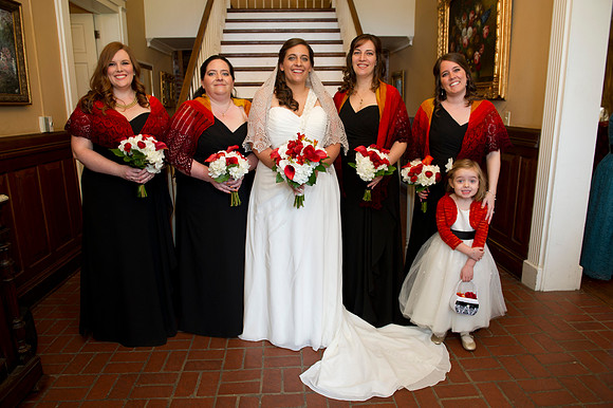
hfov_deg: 69.4
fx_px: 442
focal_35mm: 26
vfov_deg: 49.5
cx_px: 306
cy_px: 204
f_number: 4.5
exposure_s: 1/60
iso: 800
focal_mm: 26
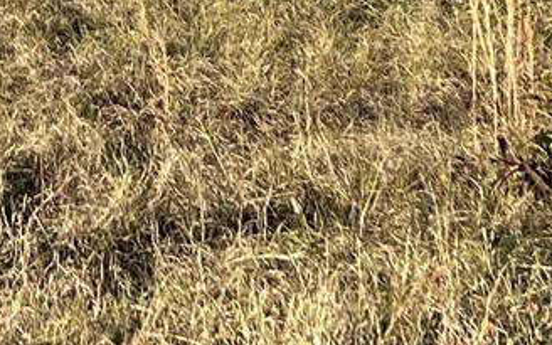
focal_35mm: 172
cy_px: -394
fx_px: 2588
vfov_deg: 7.3
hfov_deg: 11.7
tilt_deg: -8.3
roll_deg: +0.0
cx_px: -246
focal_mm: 5.7
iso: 50
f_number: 1.5
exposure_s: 1/3257
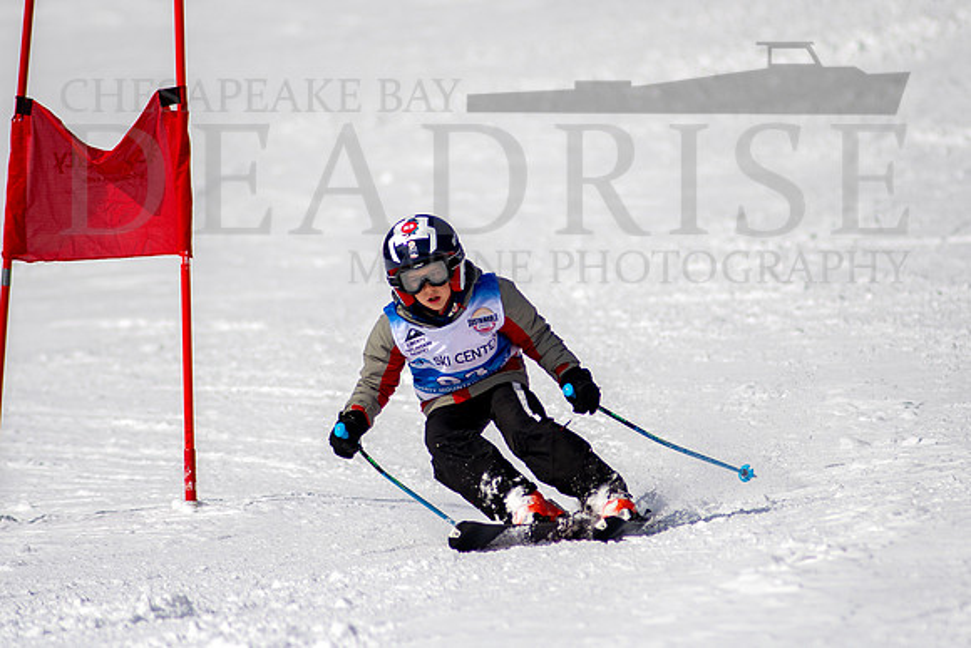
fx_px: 15755
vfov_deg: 2.4
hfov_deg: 3.5
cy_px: 273
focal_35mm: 584
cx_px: 495
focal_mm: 300
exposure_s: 1/6400
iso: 100
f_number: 2.8
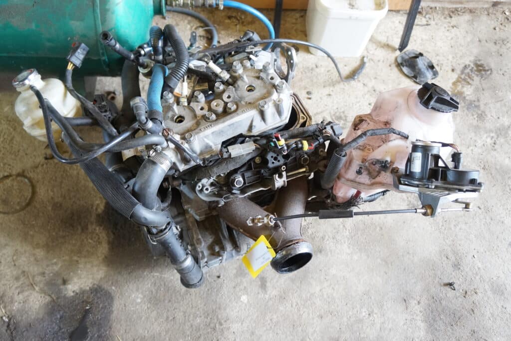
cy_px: 170
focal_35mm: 32
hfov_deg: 59.5
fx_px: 447
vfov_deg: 41.7
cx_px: 256
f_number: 4
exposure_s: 1/60
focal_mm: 21
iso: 1250
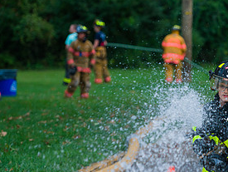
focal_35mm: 253
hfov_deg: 7.8
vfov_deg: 5.9
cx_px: 232
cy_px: 116
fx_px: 1669
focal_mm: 125
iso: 1000
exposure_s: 1/250
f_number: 3.2
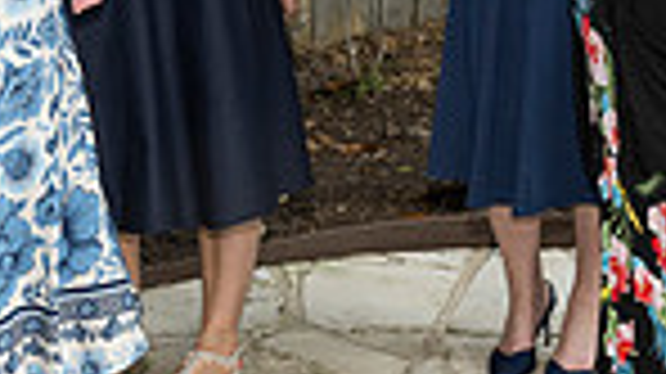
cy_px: -38
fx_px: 2029
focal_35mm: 115
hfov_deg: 18.6
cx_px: 432
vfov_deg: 10.4
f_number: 6.3
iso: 400
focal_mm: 28
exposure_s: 1/160
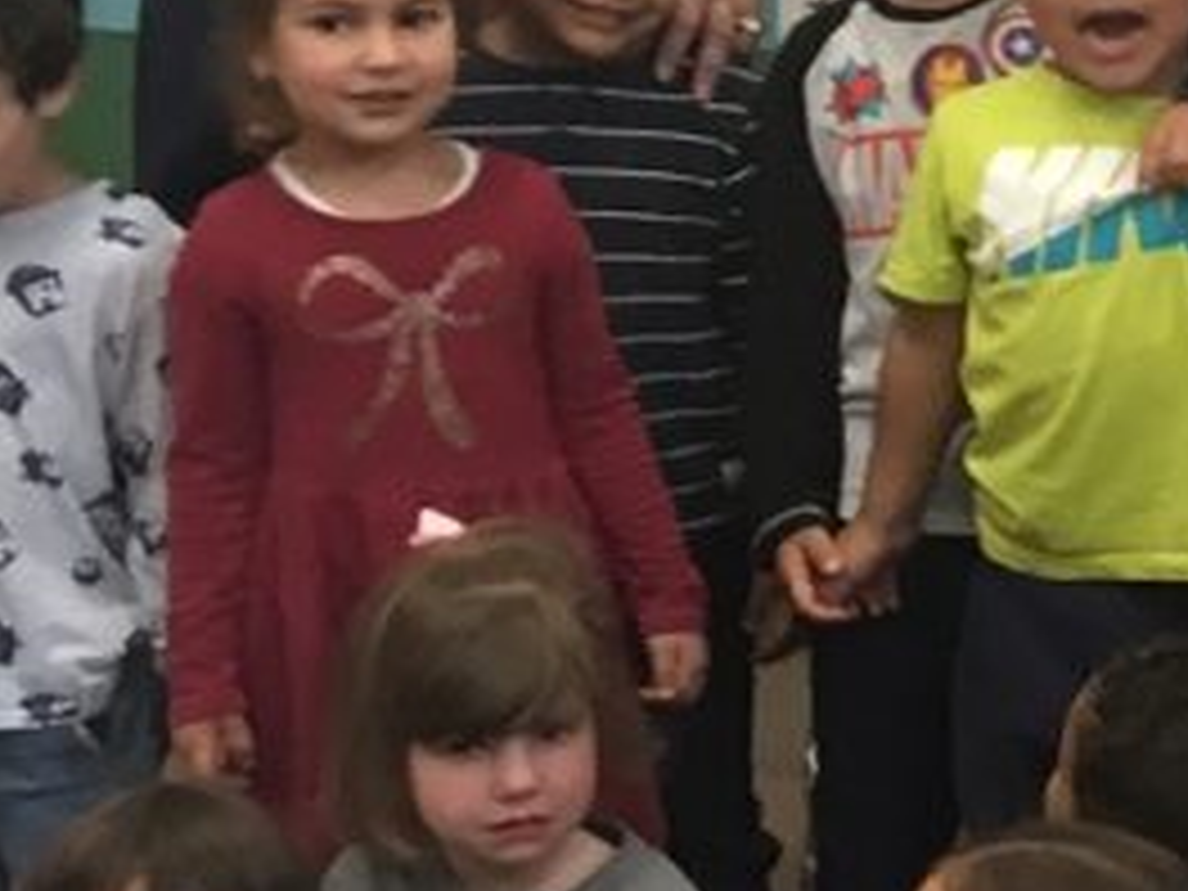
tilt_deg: -10.9
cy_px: 225
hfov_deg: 10.4
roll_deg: +0.0
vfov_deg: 8.8
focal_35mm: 169
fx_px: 5800
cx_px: 2655
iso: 80
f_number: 2.2
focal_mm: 4.15
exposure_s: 1/33
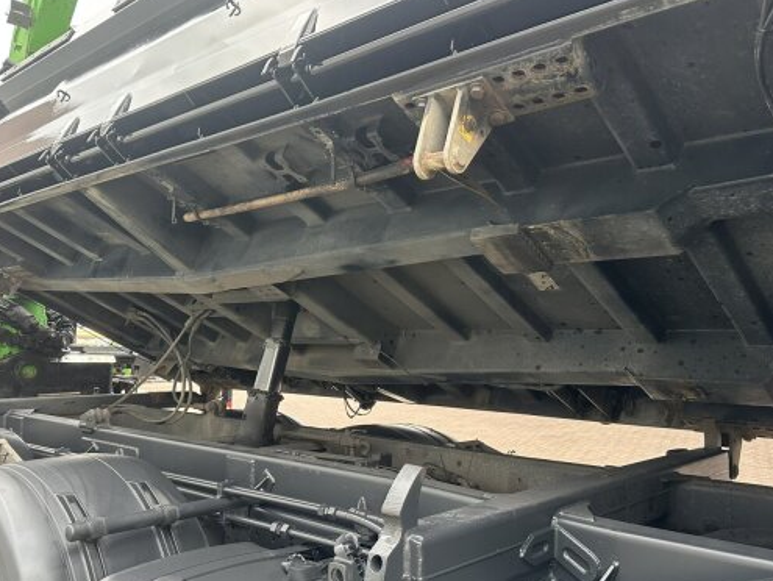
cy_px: 290
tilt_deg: +3.3
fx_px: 693
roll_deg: +0.3
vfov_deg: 45.5
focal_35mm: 31
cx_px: 384
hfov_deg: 58.3
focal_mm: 6.86
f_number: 1.78
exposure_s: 1/121
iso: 200
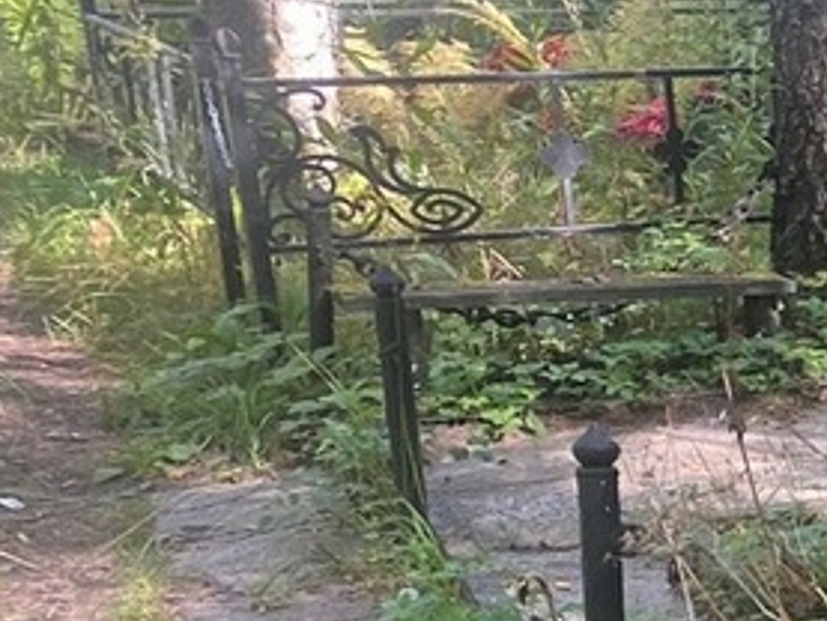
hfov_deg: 16.8
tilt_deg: -20.4
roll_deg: -1.7
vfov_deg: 15.0
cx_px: 1508
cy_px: 711
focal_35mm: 96
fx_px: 2294
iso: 80
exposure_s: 1/121
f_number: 1.8
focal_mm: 4.25
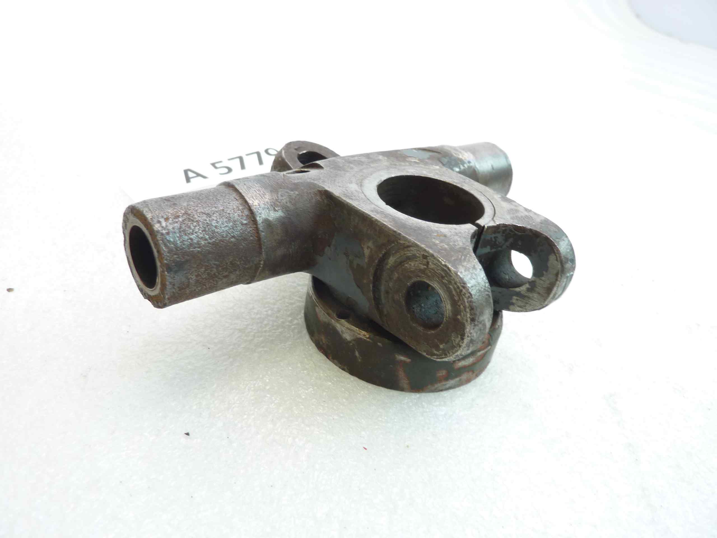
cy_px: 269
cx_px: 358
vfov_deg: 54.9
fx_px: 518
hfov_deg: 69.4
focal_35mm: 25
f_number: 3.3
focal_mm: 4.1
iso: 80
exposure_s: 1/10
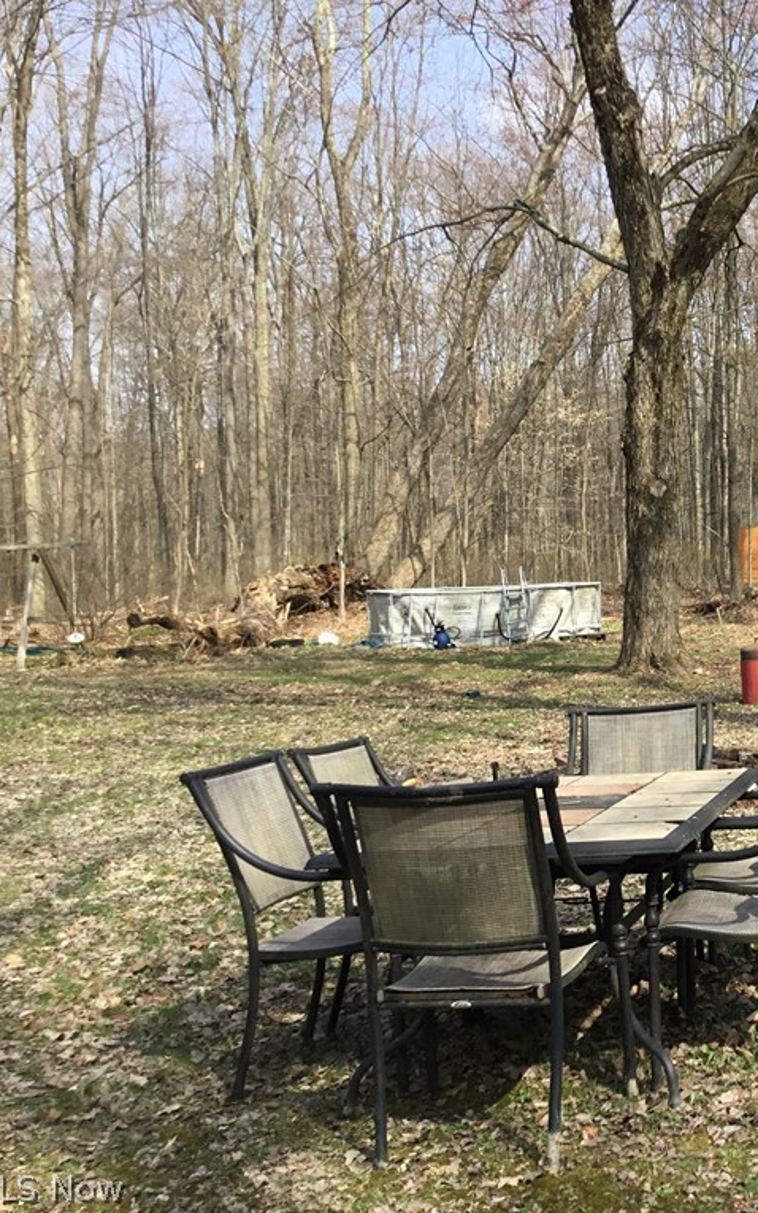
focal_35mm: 44
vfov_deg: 45.3
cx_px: 771
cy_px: 606
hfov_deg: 27.4
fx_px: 1455
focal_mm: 3.3
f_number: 2.4
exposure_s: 1/566
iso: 25
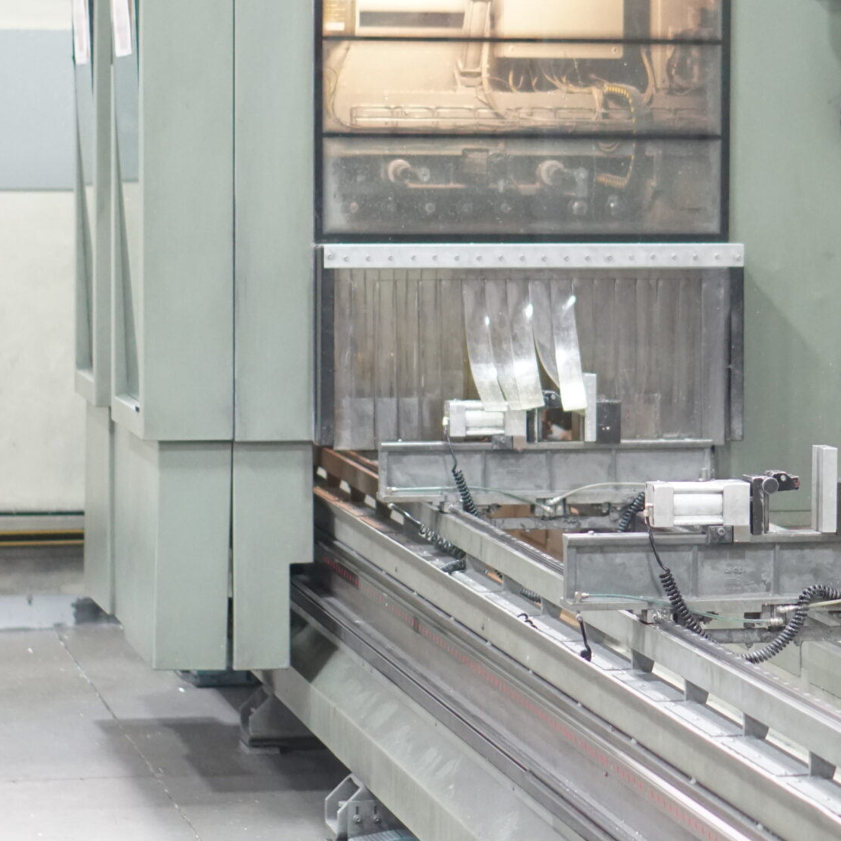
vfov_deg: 11.8
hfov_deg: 11.8
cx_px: 587
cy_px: 330
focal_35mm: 148
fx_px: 4068
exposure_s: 1/80
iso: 1250
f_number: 1.8
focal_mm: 50
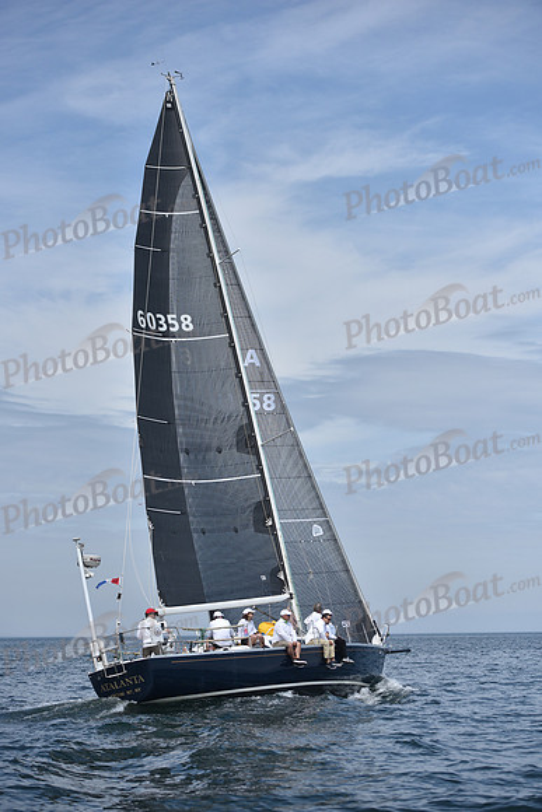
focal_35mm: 70
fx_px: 1580
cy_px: 406
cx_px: 271
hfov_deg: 19.5
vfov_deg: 28.8
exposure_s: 1/4000
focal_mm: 70
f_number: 4
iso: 200
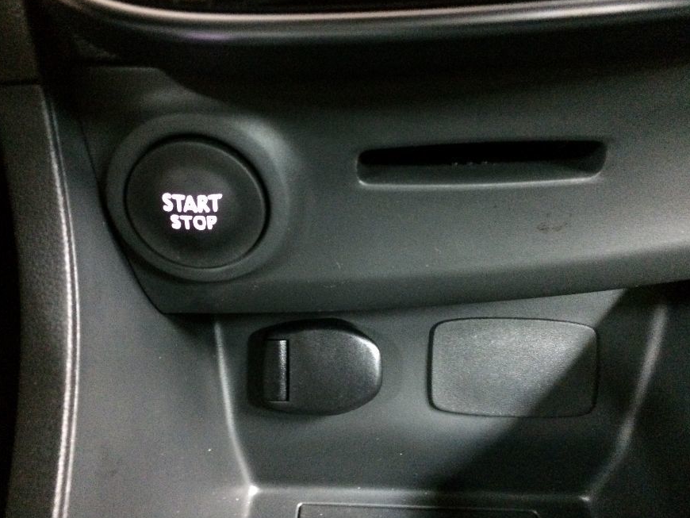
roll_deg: -0.1
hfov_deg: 59.9
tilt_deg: -33.1
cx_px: 339
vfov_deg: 46.8
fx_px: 598
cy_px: 260
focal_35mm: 30
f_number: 2.2
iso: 2000
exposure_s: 1/17
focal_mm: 4.15
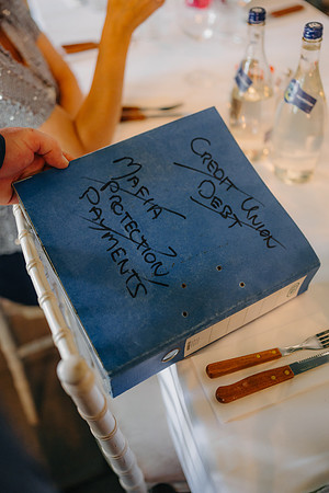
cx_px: 164
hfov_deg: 37.9
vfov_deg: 54.4
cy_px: 246
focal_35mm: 35
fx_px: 480
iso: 1250
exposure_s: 1/200
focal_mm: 35
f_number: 1.4
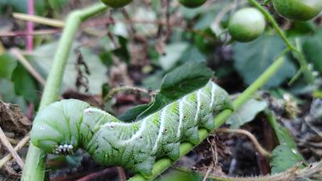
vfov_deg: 36.5
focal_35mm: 32
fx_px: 273
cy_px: 109
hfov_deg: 61.0
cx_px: 167
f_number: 1.8
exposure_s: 1/120
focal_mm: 5.56
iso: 684
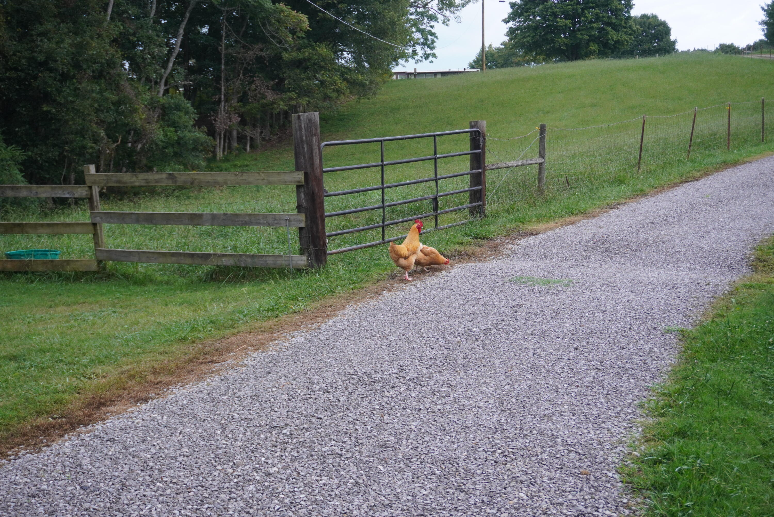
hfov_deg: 41.1
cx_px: 387
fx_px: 1032
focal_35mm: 48
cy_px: 258
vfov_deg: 28.1
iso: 800
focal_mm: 32
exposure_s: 1/160
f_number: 5
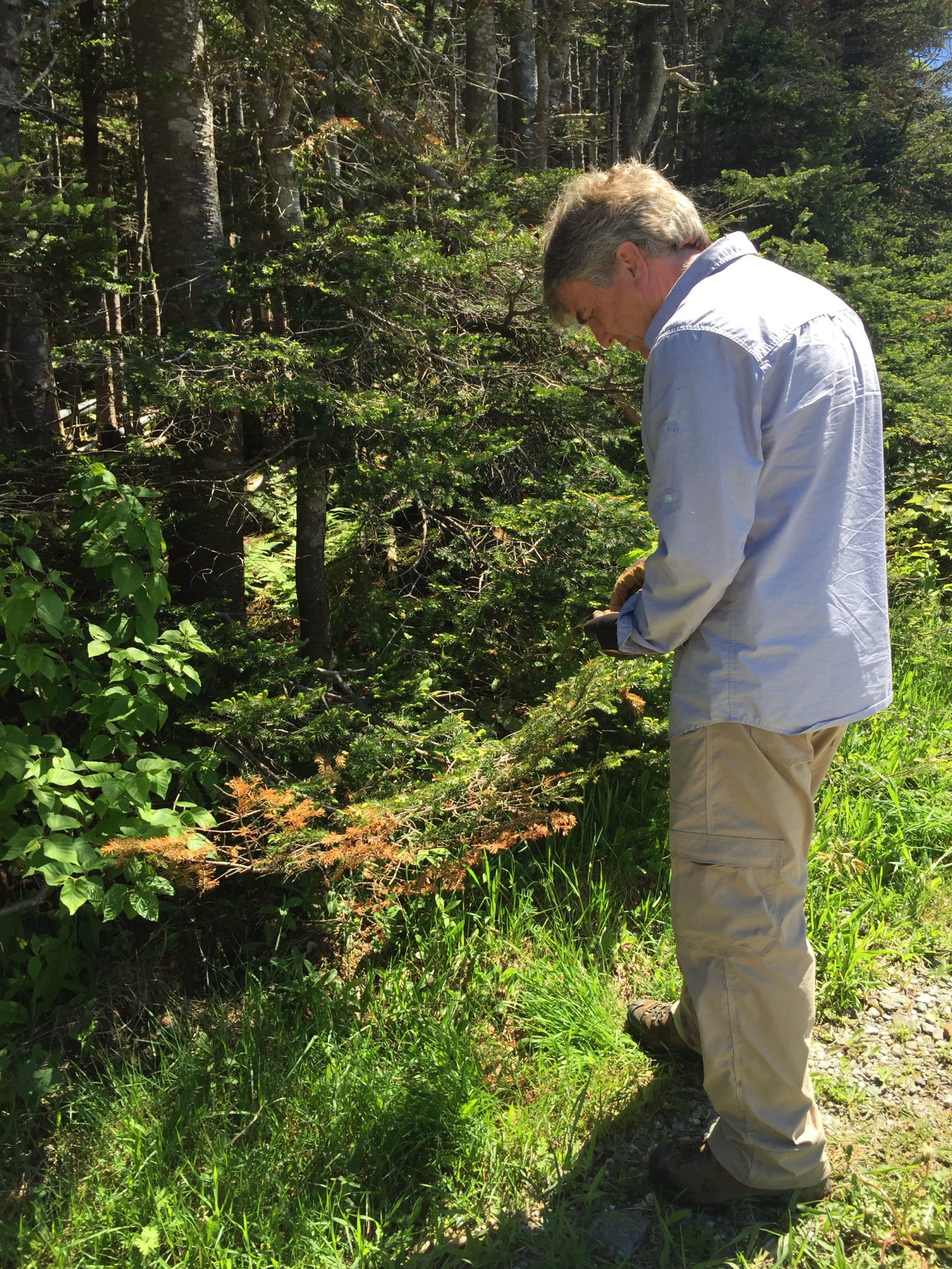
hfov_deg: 46.8
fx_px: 1100
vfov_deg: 60.0
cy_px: 621
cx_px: 492
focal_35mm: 30
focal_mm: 4.15
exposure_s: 1/732
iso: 32
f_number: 2.2
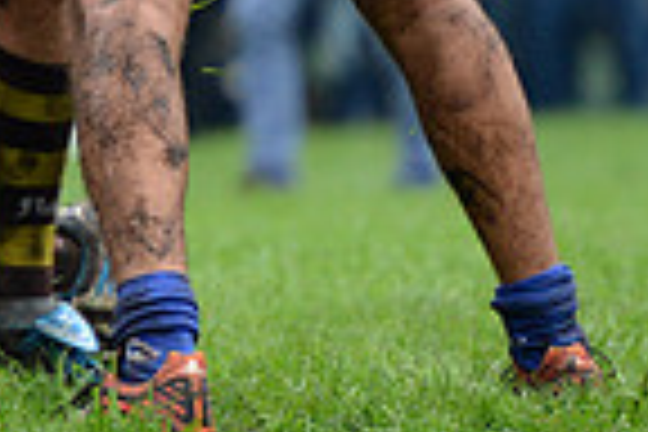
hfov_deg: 1.9
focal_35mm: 1084
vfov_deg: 1.3
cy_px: -398
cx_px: 126
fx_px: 19510
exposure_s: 1/500
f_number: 4
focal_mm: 270
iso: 800
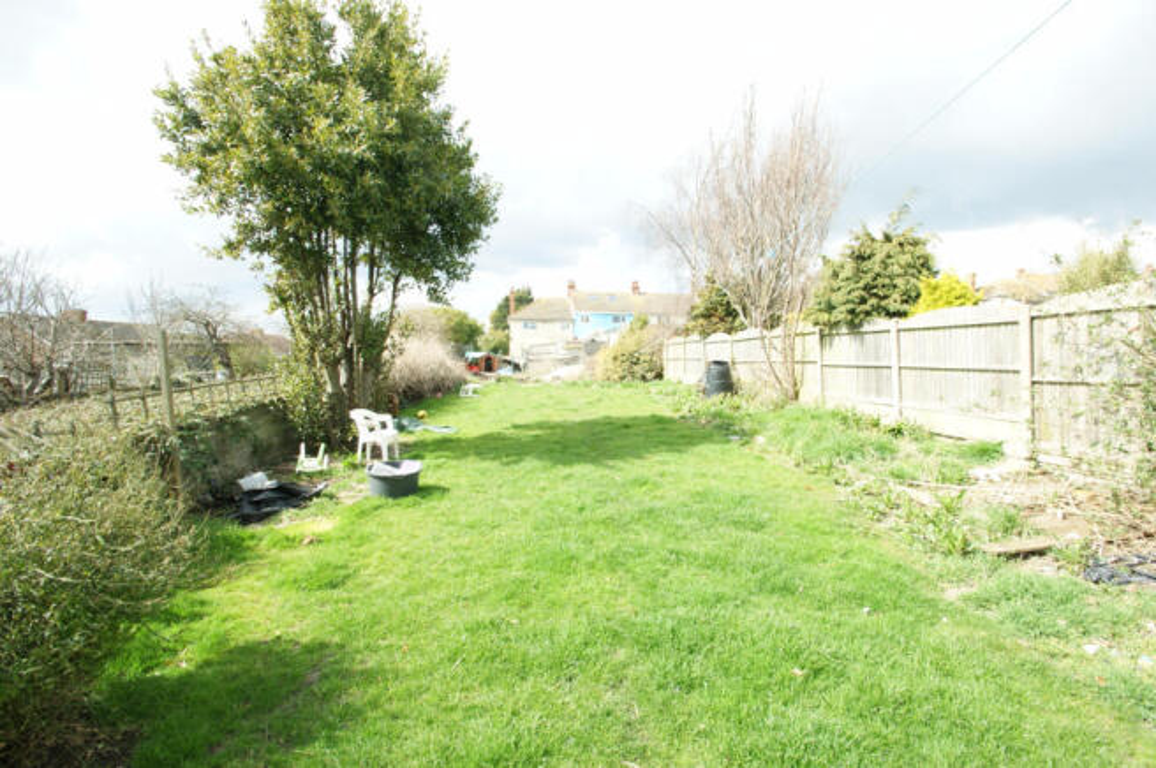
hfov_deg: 100.4
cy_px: 384
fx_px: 481
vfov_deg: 77.2
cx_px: 578
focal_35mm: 15
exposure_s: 1/60
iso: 100
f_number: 8
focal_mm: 10
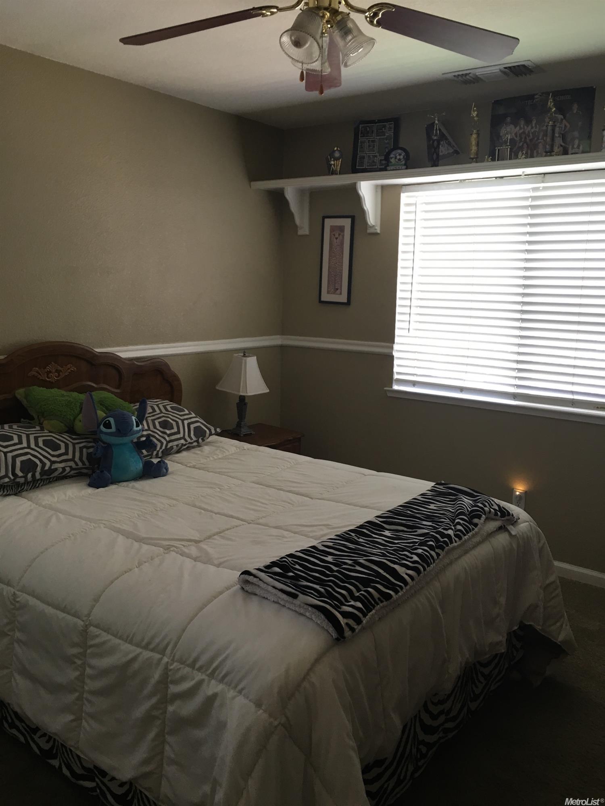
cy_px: 403
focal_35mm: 29
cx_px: 302
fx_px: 676
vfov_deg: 61.7
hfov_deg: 48.2
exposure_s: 1/15
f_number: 2.2
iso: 25
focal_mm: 4.15
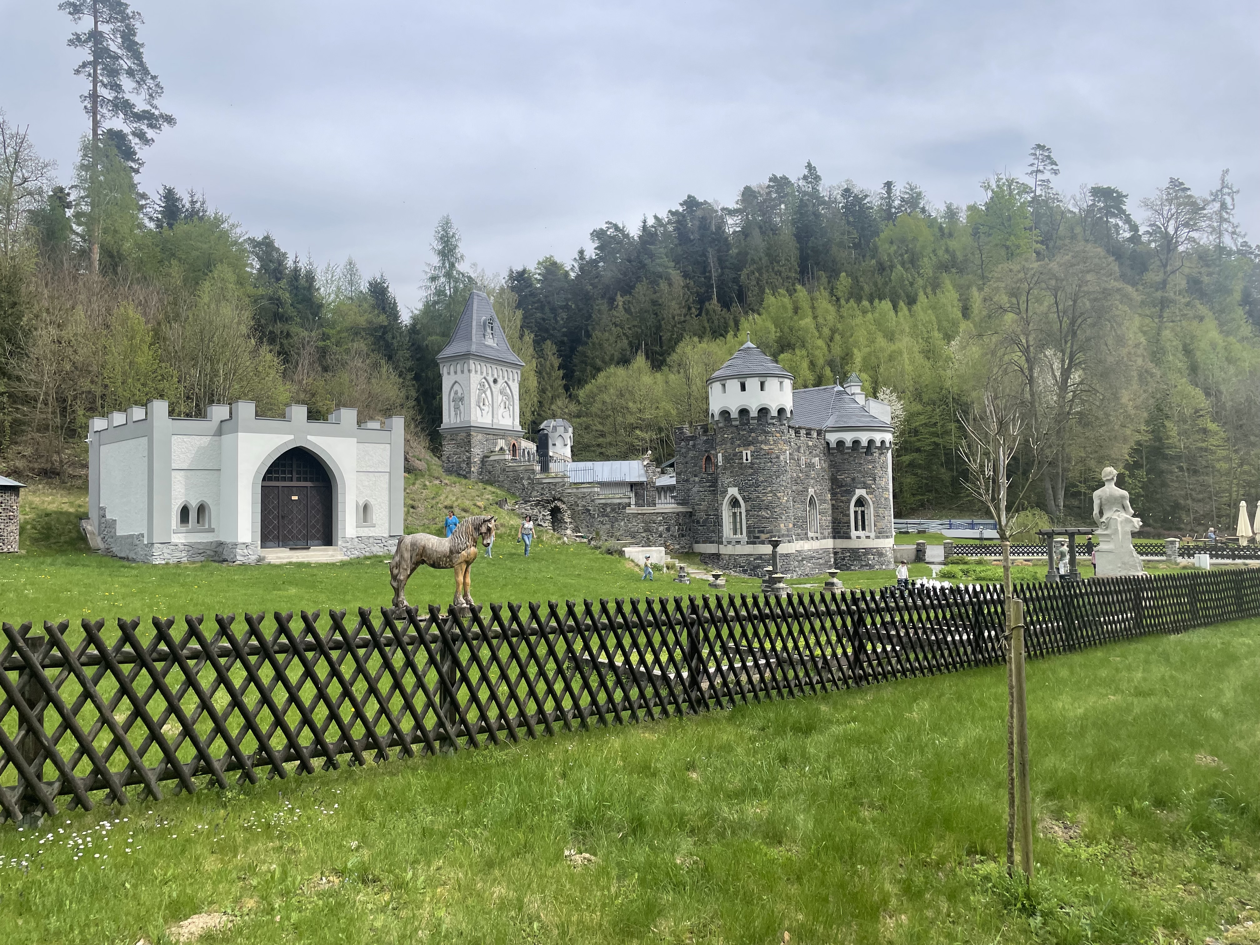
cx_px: 630
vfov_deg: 53.1
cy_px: 472
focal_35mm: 26
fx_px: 946
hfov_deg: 67.3
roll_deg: +1.3
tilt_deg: +4.2
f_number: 1.6
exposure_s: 1/2747
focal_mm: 4.2
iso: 32
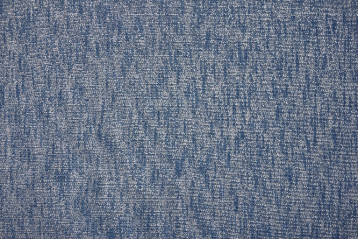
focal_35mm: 48
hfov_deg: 41.1
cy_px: 120
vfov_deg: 28.1
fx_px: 477
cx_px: 179
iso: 125
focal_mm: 32
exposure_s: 1/200
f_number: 8
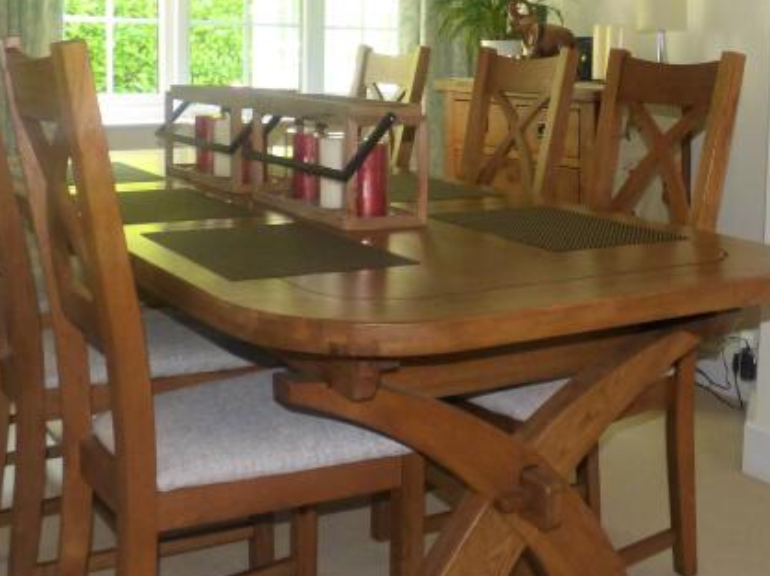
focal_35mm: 49
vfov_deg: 29.1
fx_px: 1089
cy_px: 131
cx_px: 523
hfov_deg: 38.4
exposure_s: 1/60
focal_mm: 3.58
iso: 250
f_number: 2.8
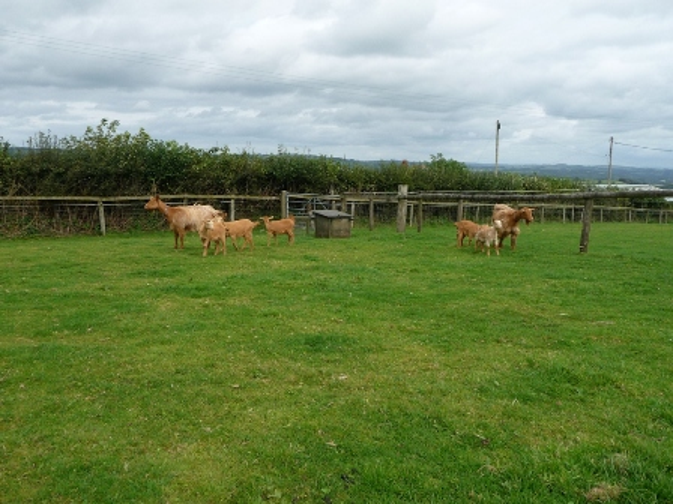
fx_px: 661
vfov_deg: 41.8
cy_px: 252
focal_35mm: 34
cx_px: 336
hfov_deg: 54.0
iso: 100
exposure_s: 1/800
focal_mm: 5.6
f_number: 3.6
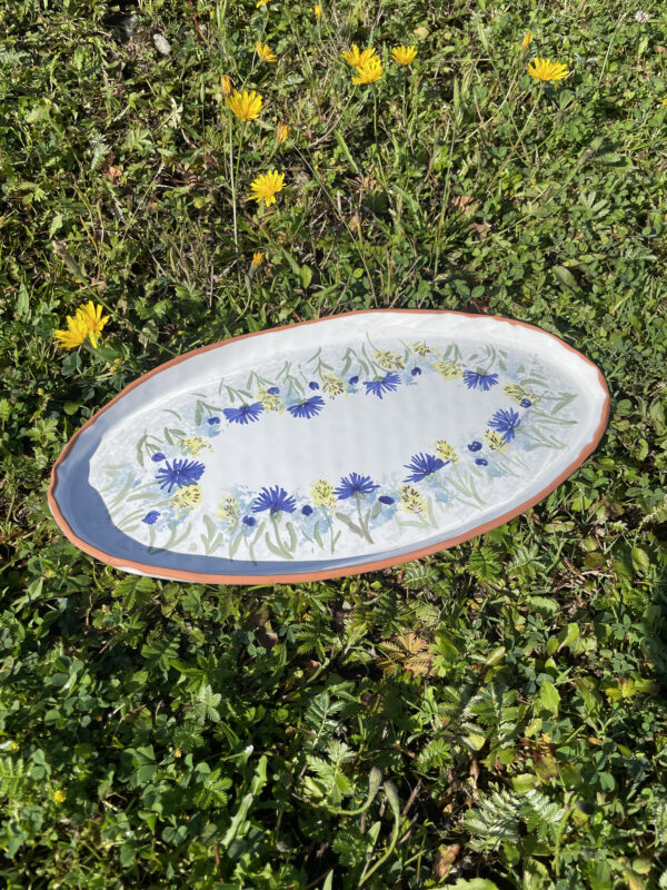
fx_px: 668
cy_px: 445
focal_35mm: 26
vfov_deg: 67.3
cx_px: 334
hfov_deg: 53.1
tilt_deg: -54.9
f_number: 1.6
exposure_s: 1/5291
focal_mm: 4.2
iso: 32
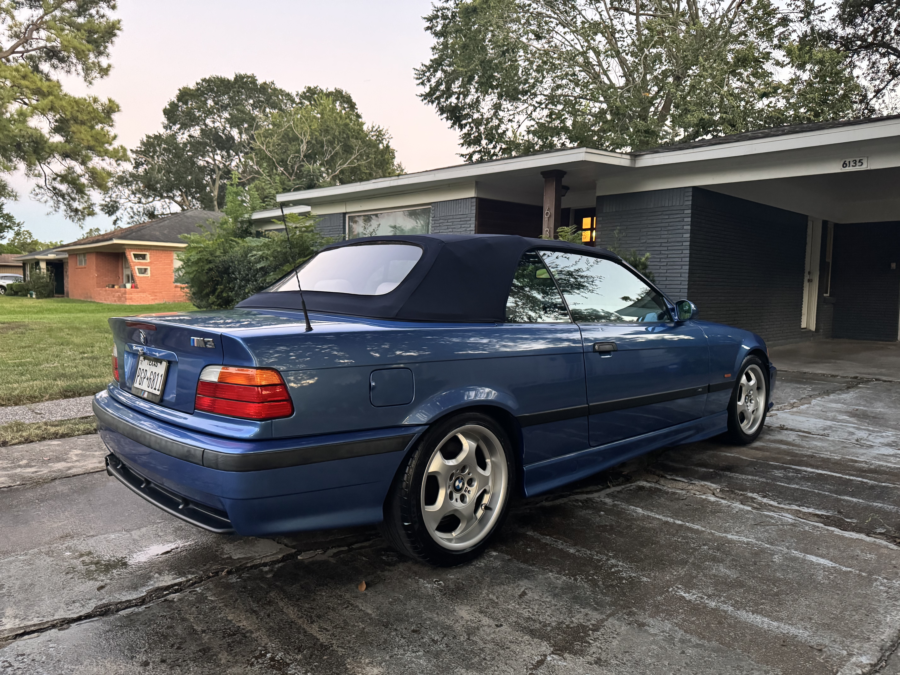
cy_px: 338
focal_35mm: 24
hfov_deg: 71.6
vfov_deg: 56.8
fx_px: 624
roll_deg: +0.2
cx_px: 450
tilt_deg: -4.3
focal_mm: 6.76
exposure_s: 1/43
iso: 800
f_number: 1.78
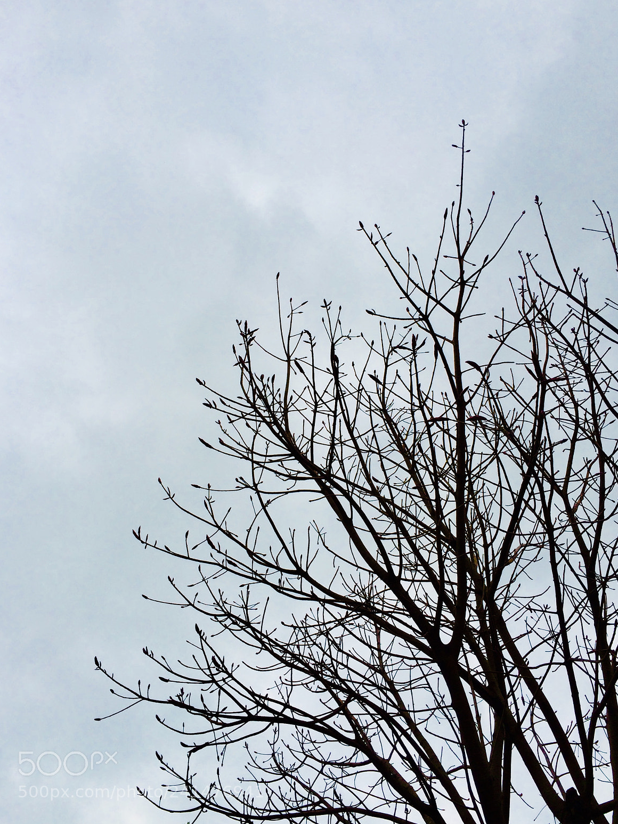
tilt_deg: +53.8
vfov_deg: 60.0
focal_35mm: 30
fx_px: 714
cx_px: 305
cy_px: 407
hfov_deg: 46.8
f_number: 2.2
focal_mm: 4.15
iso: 32
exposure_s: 1/4115
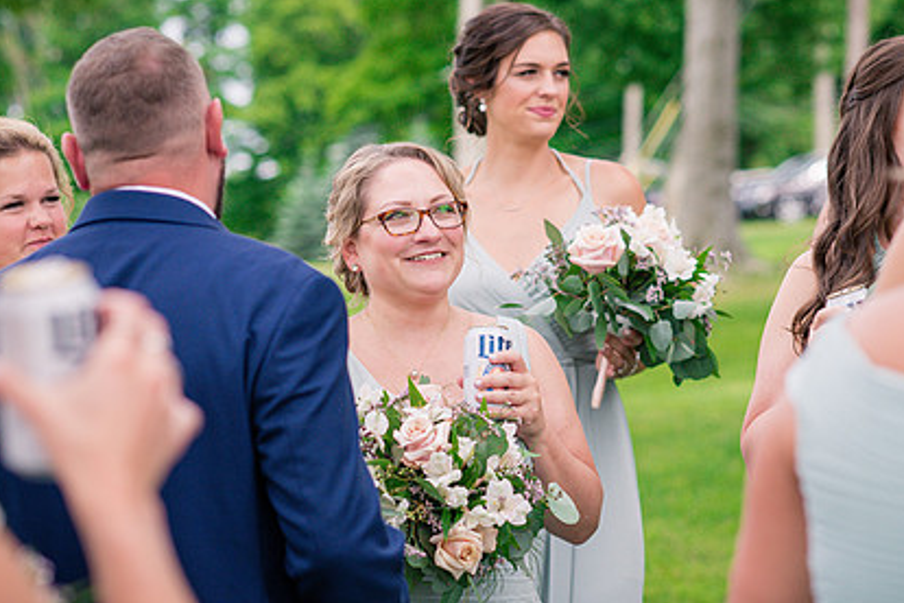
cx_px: 500
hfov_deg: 17.2
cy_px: 292
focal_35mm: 119
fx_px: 2988
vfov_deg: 11.5
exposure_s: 1/2500
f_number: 3.2
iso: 500
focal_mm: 85
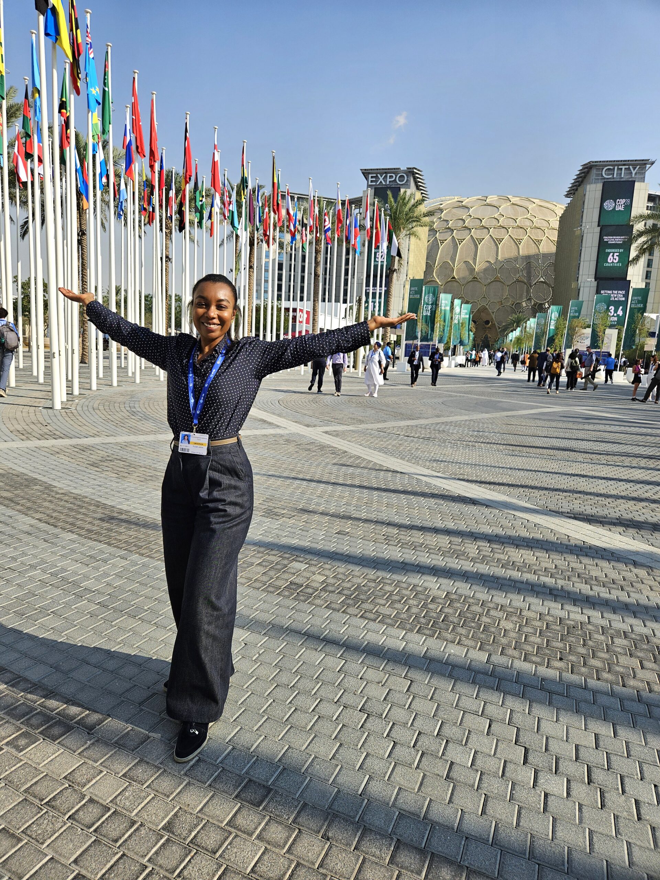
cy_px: 440
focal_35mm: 23
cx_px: 330
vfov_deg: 73.9
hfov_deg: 58.9
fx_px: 585
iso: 25
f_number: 1.8
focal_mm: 5.4
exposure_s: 1/2000
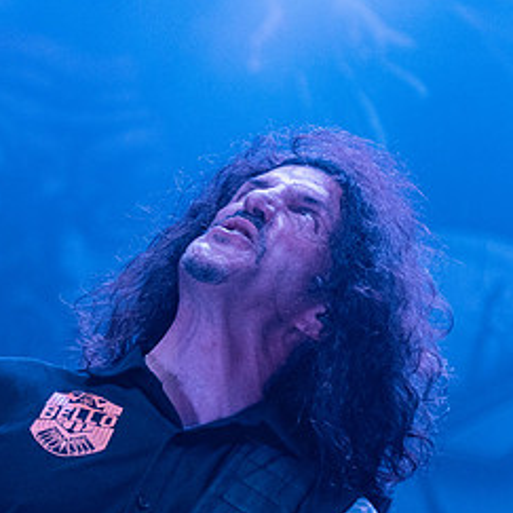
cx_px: 39
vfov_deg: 11.5
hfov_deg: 11.4
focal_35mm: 152
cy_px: 287
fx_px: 2549
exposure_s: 1/640
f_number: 3.2
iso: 2500
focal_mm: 62
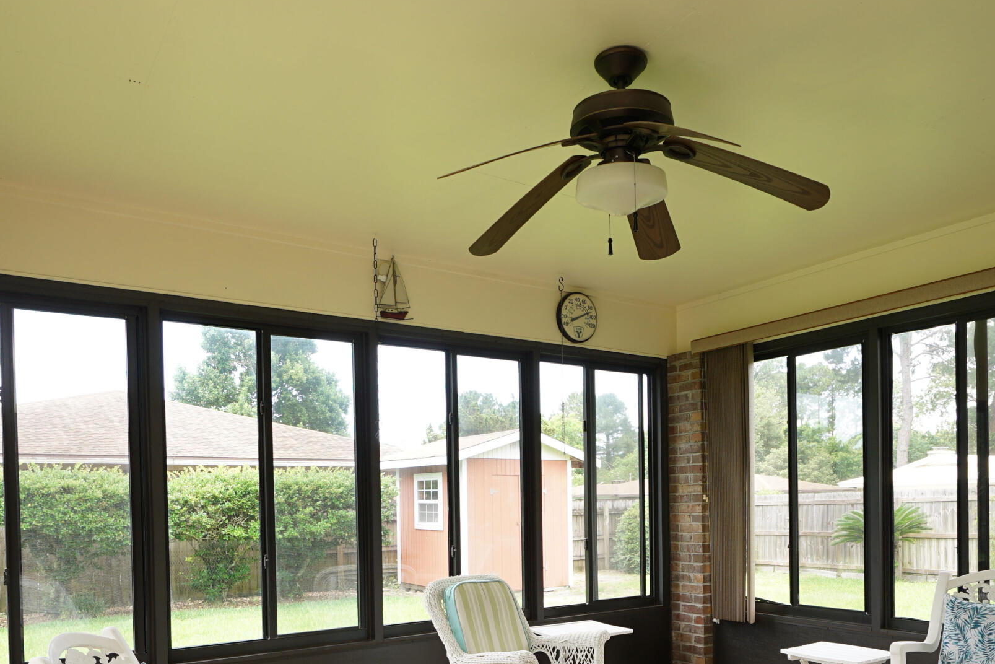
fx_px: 774
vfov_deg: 44.4
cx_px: 518
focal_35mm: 28
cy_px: 522
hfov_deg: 65.4
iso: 160
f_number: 4
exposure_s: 1/60
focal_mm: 10
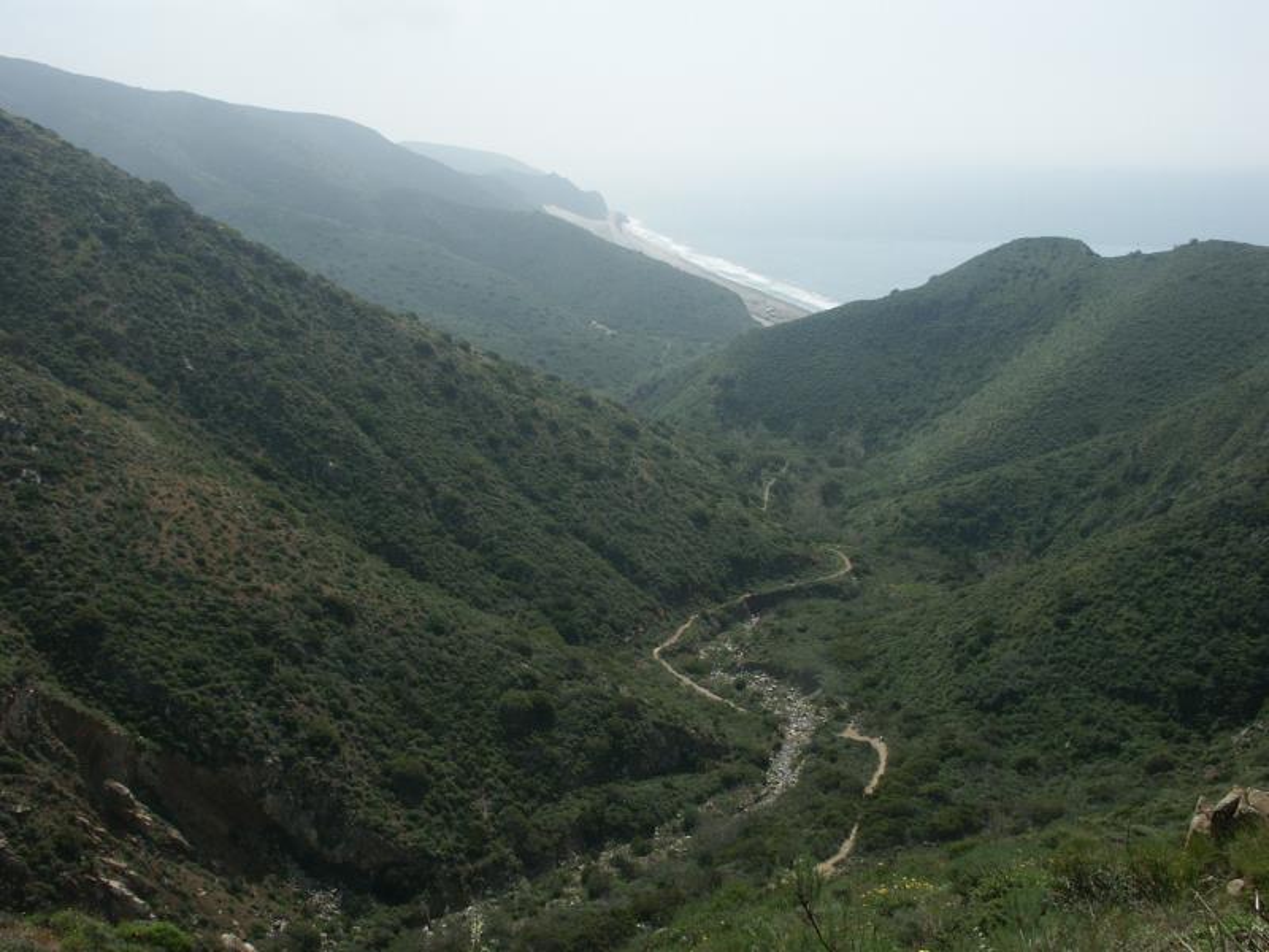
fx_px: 1320
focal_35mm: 36
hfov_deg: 51.4
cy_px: 476
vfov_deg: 39.7
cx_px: 634
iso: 100
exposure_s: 1/500
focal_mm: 9.25
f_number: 8
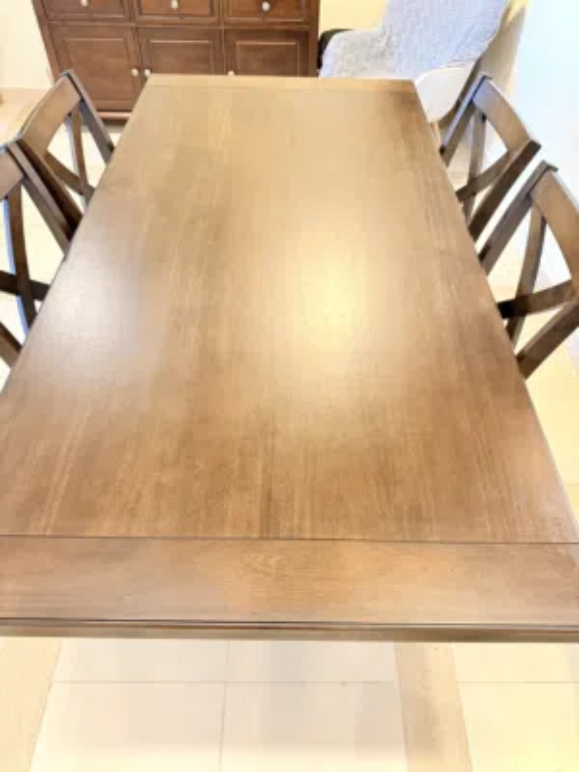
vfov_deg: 71.6
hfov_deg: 56.8
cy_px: 386
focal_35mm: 24
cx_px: 290
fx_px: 535
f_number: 1.78
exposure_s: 1/50
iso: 400
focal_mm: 6.76
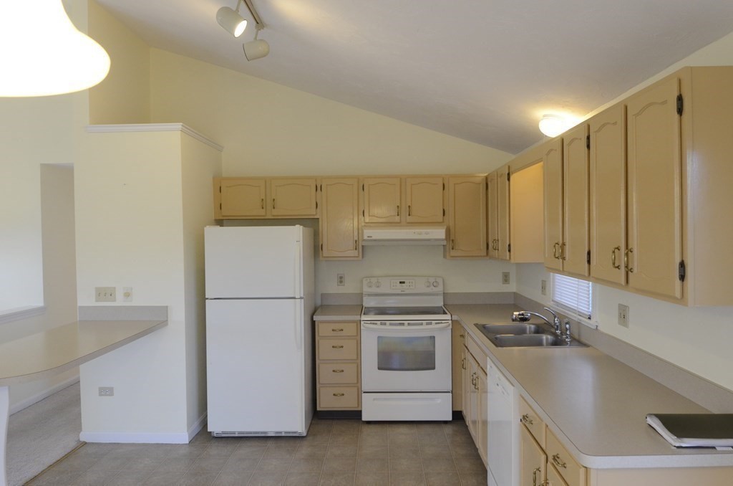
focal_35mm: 26
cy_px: 243
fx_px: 518
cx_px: 366
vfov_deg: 50.2
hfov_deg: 70.6
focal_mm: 17
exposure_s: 1/100
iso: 1600
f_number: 5
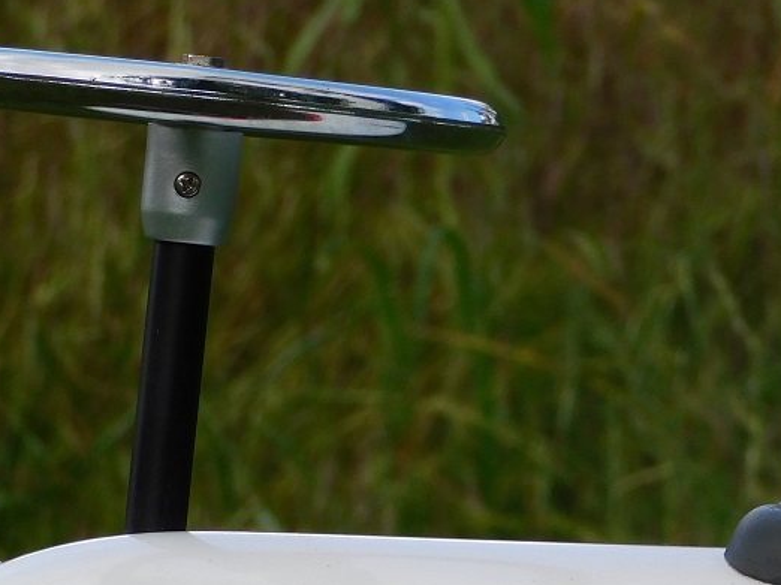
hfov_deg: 3.1
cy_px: 557
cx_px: 628
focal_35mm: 649
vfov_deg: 2.3
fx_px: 14636
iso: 125
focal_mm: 52.2
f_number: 5.7
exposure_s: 1/320
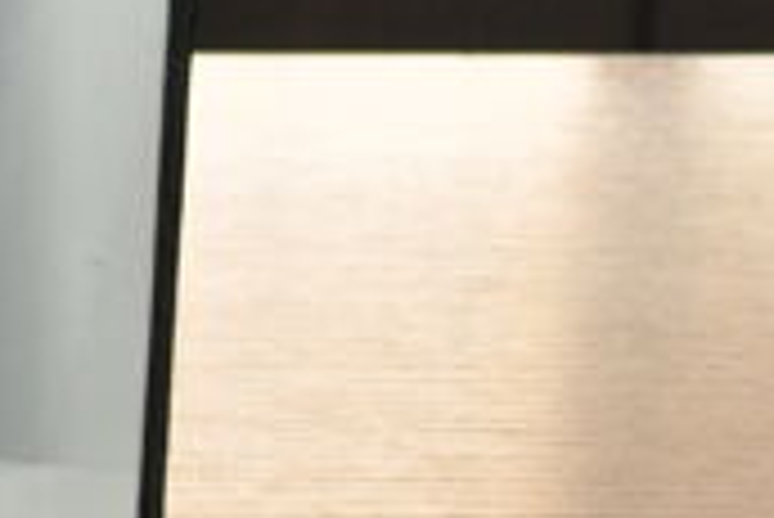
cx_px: -608
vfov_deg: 5.0
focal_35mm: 278
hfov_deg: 7.2
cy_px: 392
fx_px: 5982
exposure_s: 1/80
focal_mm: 32
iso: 800
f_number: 4.2
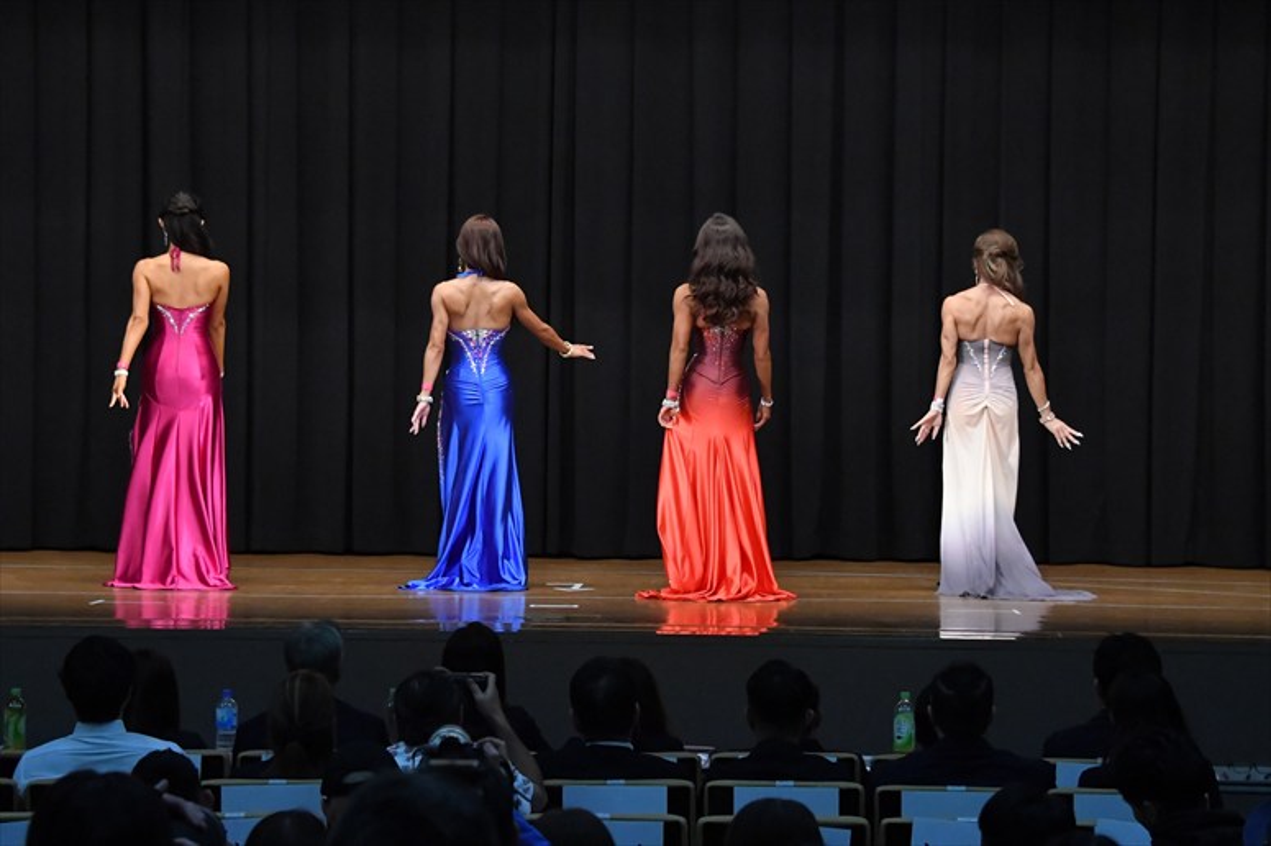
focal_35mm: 127
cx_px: 636
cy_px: 423
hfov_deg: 16.1
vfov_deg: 10.8
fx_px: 4482
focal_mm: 85
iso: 6400
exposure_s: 1/400
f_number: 5.6
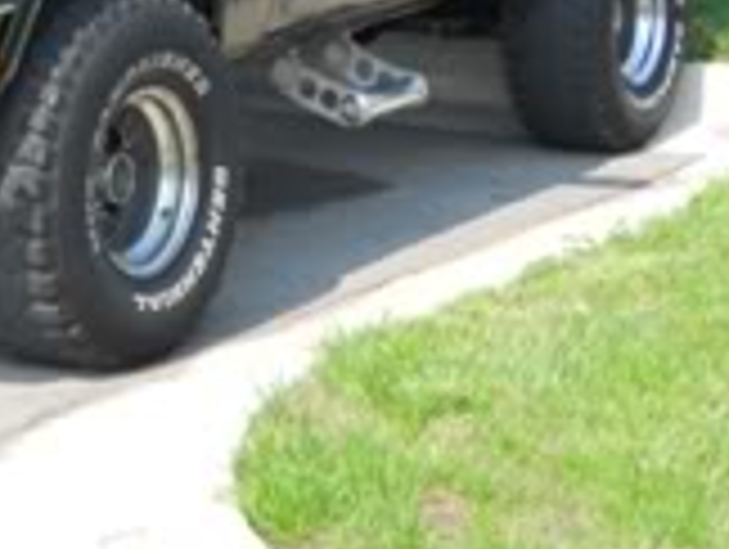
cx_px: -14
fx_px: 2679
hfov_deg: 15.2
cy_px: -86
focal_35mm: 127
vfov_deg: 11.5
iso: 80
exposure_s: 1/400
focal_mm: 8.3
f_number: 3.4
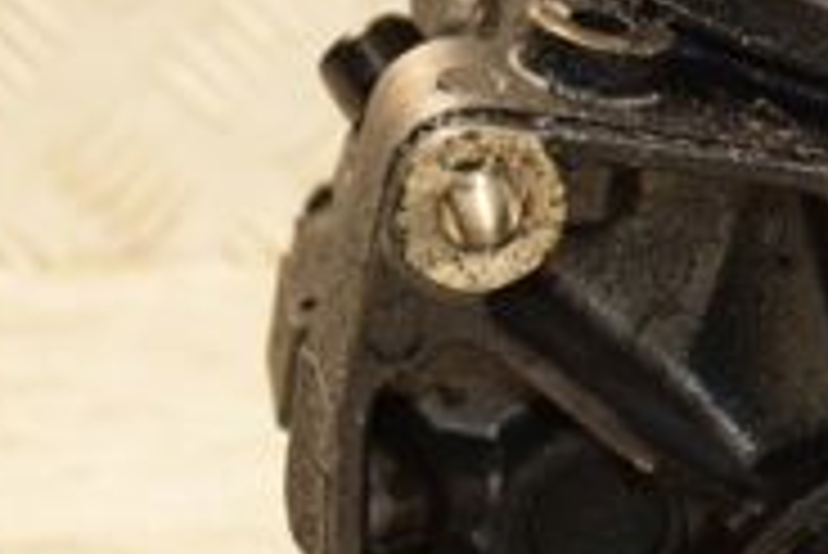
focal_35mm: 198
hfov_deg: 10.2
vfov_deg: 6.9
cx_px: 940
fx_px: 4557
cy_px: 410
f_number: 5
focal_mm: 38
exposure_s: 1/160
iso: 800
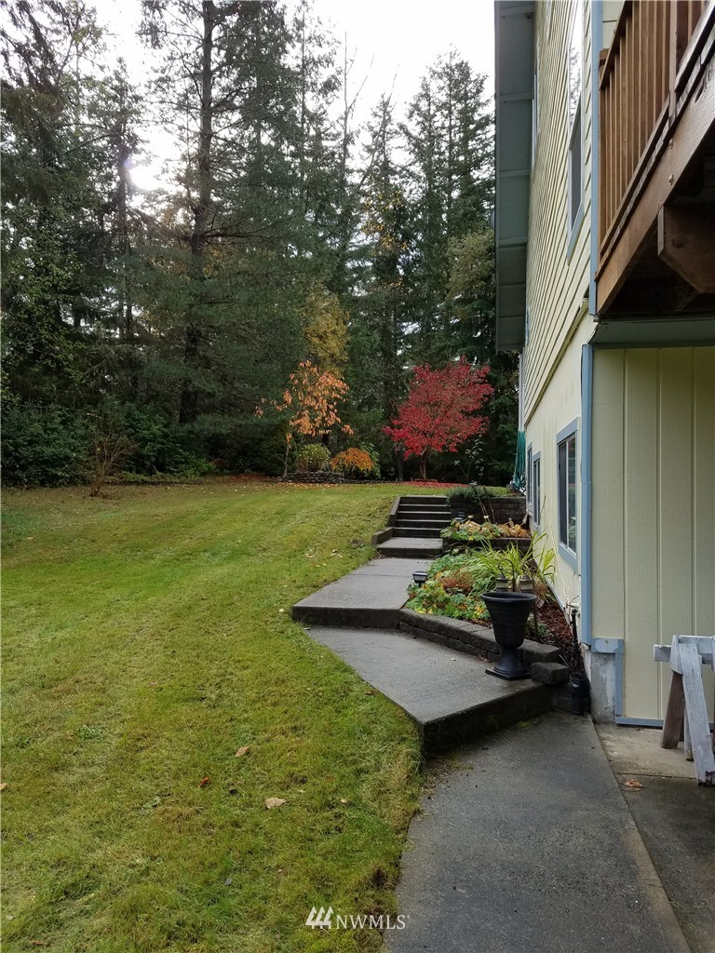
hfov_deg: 53.1
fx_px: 716
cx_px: 358
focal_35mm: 26
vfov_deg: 67.3
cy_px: 476
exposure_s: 1/486
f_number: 1.7
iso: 50
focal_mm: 4.2
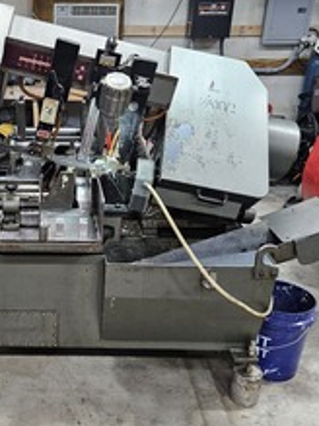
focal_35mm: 42
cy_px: 228
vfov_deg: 44.8
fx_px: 517
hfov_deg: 32.8
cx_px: 41
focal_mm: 5.4
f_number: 1.8
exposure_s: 1/120
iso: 400
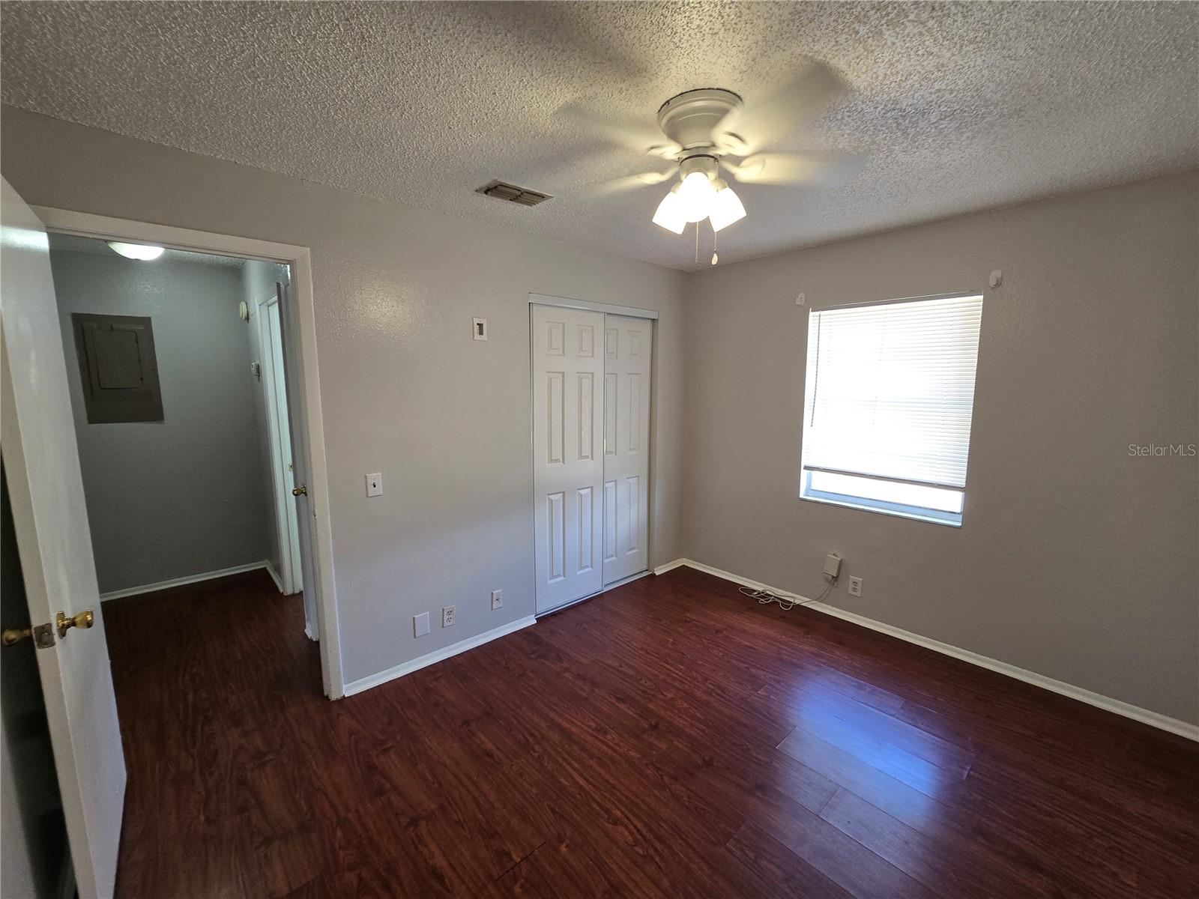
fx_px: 450
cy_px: 450
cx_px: 600
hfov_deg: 106.2
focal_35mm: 13
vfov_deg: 89.9
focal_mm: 2.2
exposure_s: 1/60
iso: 80
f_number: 2.2
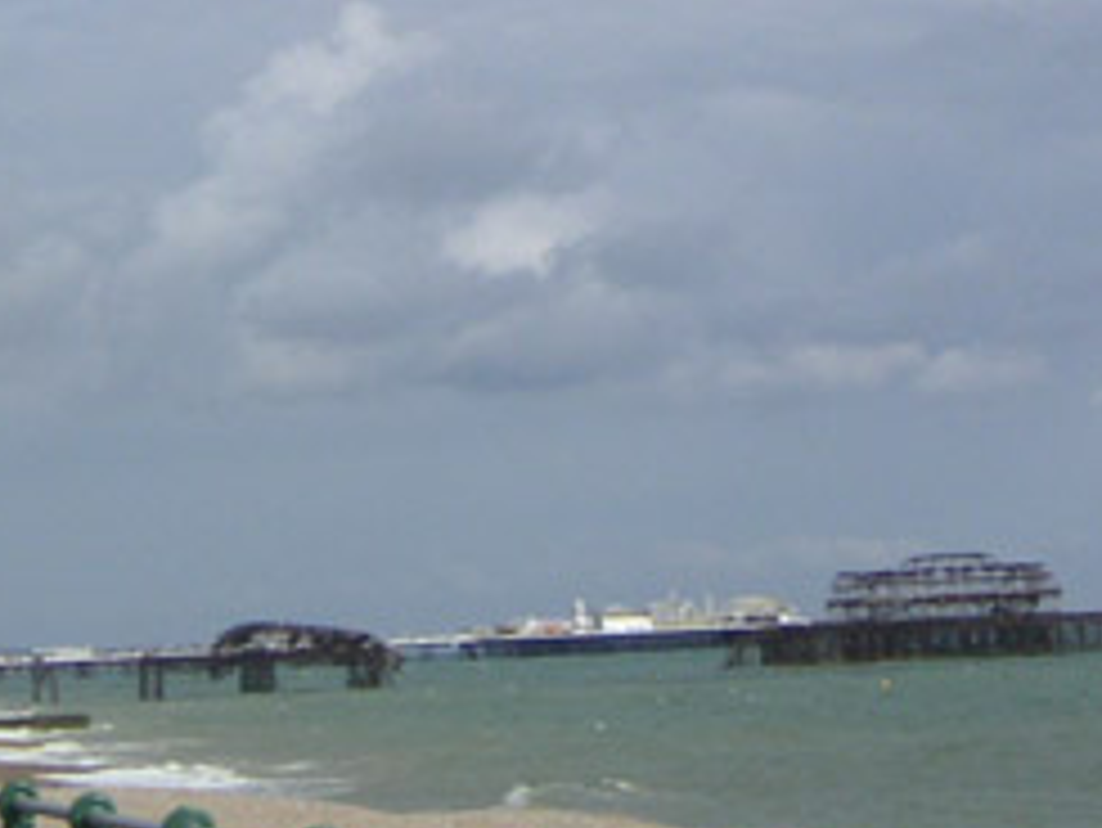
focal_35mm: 146
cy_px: -238
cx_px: 607
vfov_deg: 10.0
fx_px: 4650
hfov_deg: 13.5
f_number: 6.7
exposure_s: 1/350
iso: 50
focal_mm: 8.5
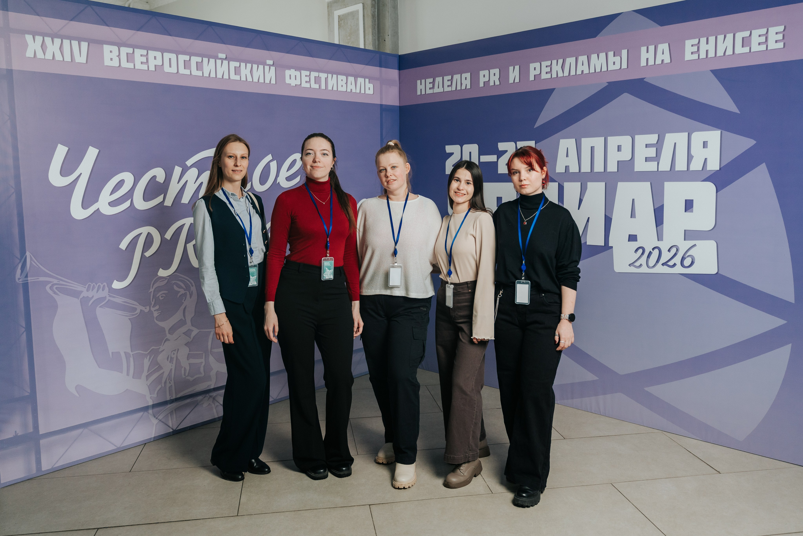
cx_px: 410
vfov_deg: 42.5
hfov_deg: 60.5
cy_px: 246
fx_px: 688
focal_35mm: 31
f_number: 2.8
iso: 800
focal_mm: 28
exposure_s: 1/160
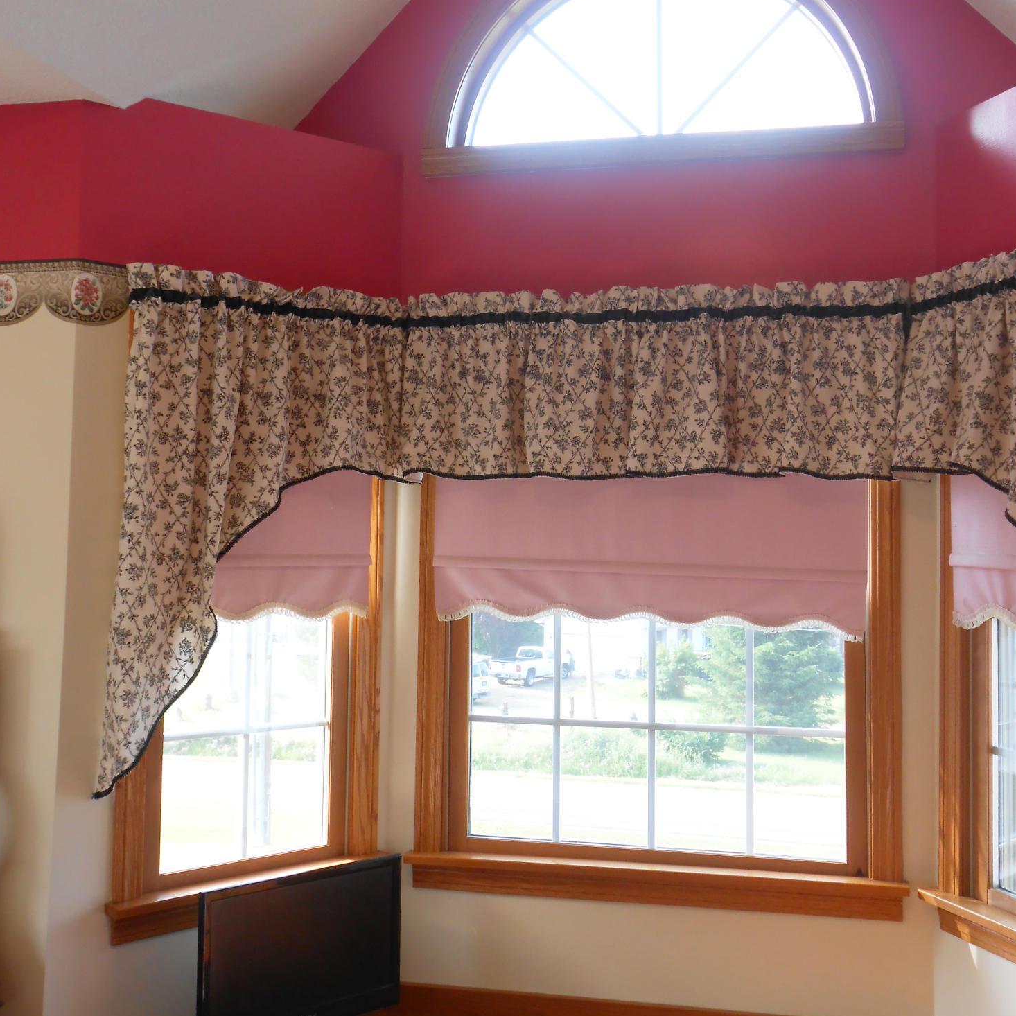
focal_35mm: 41
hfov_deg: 40.9
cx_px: 518
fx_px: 1361
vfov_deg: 40.8
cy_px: 427
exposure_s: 1/30
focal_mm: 6
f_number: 3.9
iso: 80
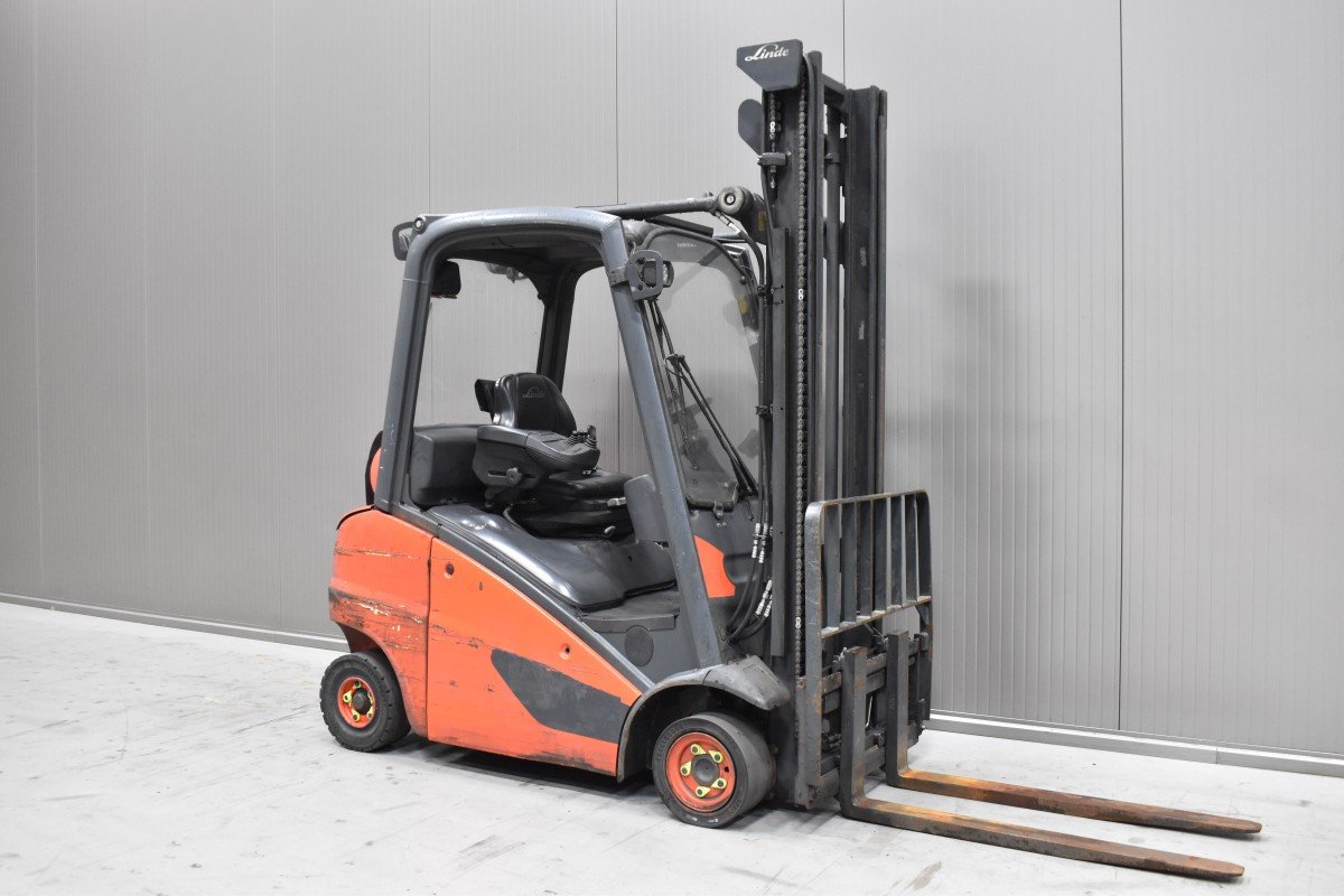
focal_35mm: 33
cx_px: 672
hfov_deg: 57.2
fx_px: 1232
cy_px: 448
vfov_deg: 40.0
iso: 1600
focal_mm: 22
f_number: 5
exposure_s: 1/25
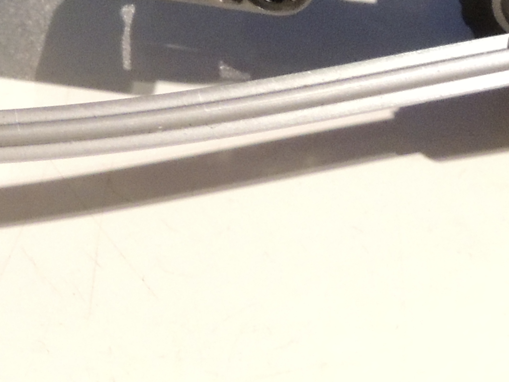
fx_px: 3014
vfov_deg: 7.1
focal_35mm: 205
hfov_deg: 9.6
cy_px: -209
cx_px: 69
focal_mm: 8.3
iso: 800
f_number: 3.5
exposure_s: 1/10
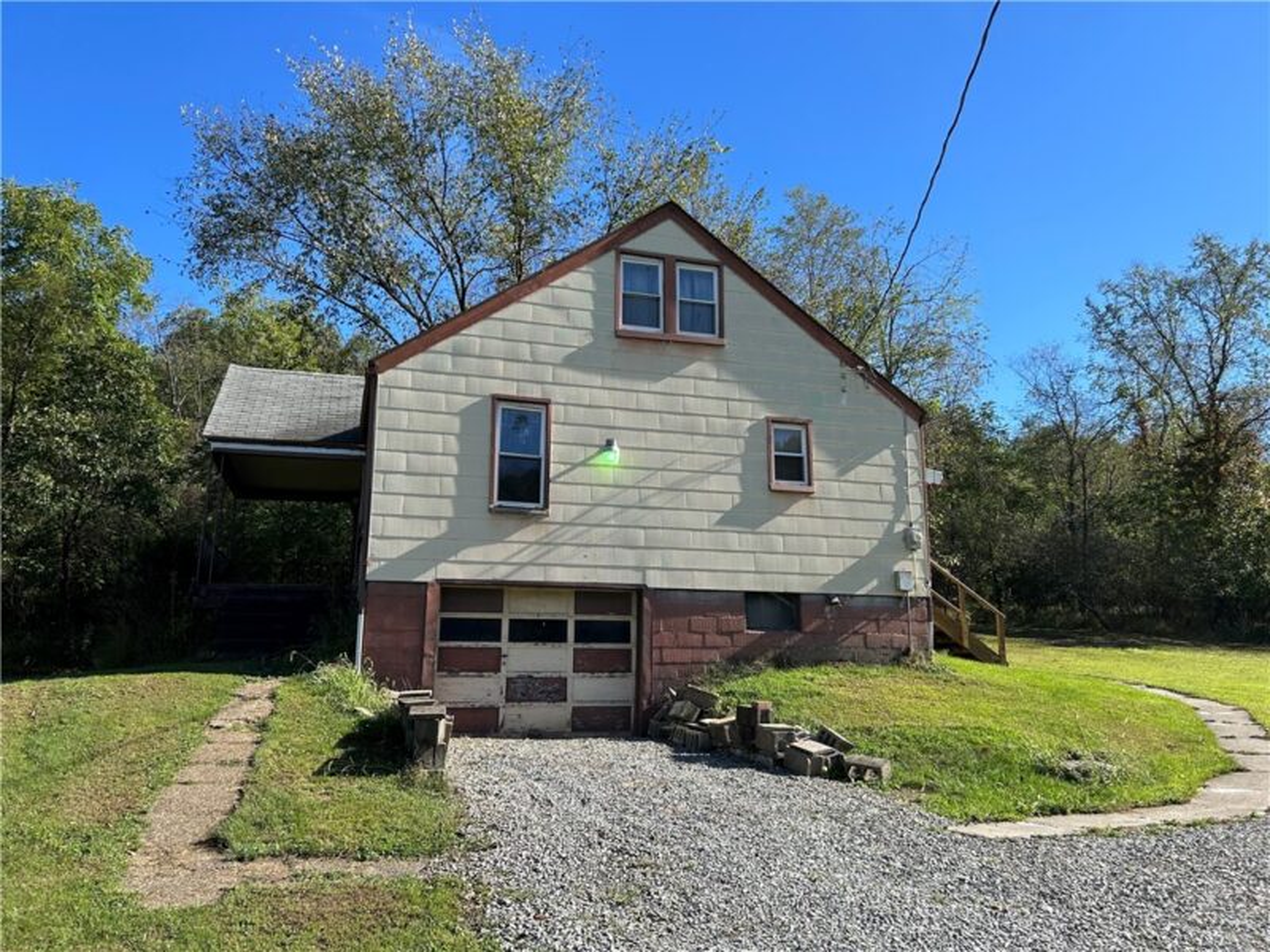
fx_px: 954
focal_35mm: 26
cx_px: 635
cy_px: 476
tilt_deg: +12.2
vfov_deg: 53.1
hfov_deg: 67.3
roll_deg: -0.7
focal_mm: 5.7
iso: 50
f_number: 1.5
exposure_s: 1/2045
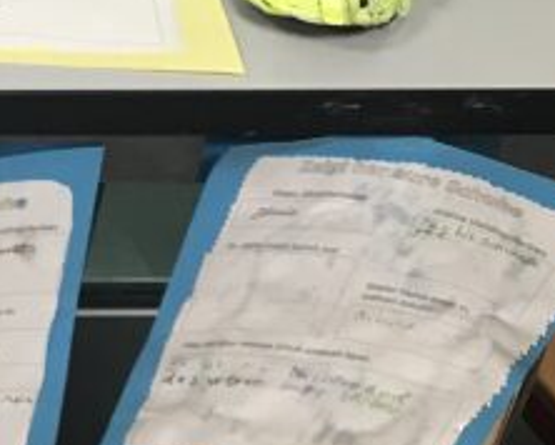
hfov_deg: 13.0
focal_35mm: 126
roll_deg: -1.1
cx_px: -608
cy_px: 102
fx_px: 2071
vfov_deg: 12.2
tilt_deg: -34.3
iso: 40
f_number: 1.8
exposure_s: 1/33
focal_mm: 3.99
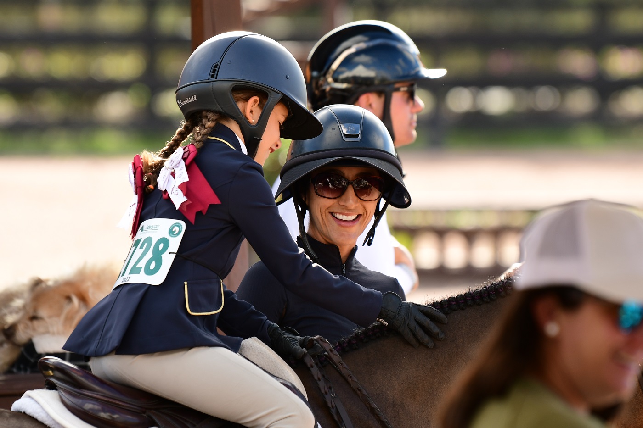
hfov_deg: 5.2
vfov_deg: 3.4
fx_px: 7143
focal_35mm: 400
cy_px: 214
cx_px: 322
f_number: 3.5
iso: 250
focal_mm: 200
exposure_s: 1/800
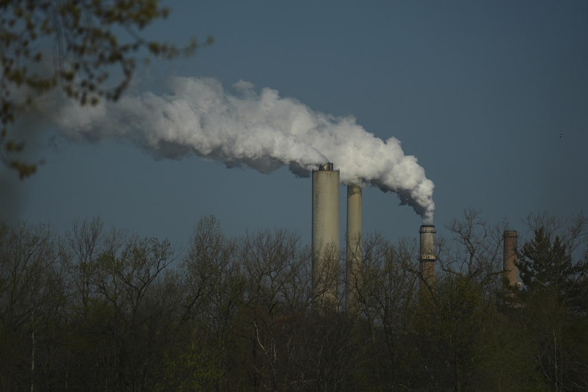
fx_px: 4949
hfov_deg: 6.8
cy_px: 196
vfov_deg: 4.5
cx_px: 294
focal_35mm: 303
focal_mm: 303
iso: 125
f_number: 5.6
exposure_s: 1/1600
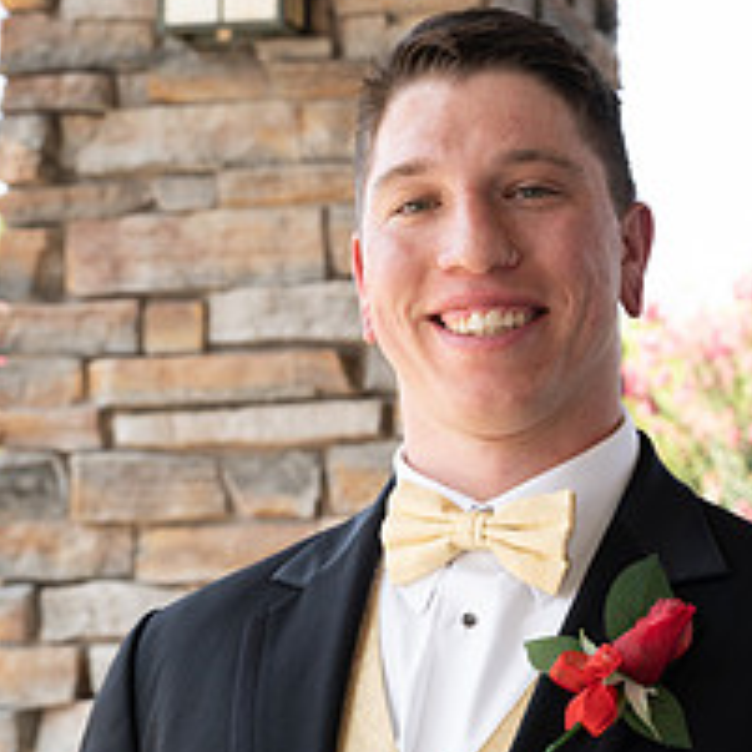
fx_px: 2532
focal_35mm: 103
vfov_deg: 16.8
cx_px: 950
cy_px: 215
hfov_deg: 16.1
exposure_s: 1/160
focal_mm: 42
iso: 400
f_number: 6.3
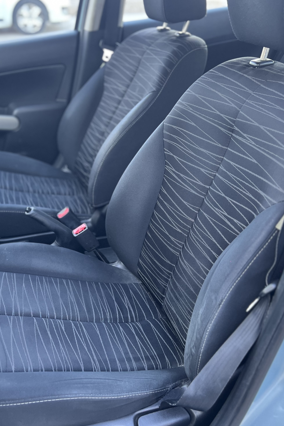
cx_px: 89
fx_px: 438
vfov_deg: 51.9
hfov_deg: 35.5
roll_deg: +5.3
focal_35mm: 37
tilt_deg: -30.0
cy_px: 214
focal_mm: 5.7
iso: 125
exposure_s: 1/99
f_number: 1.5
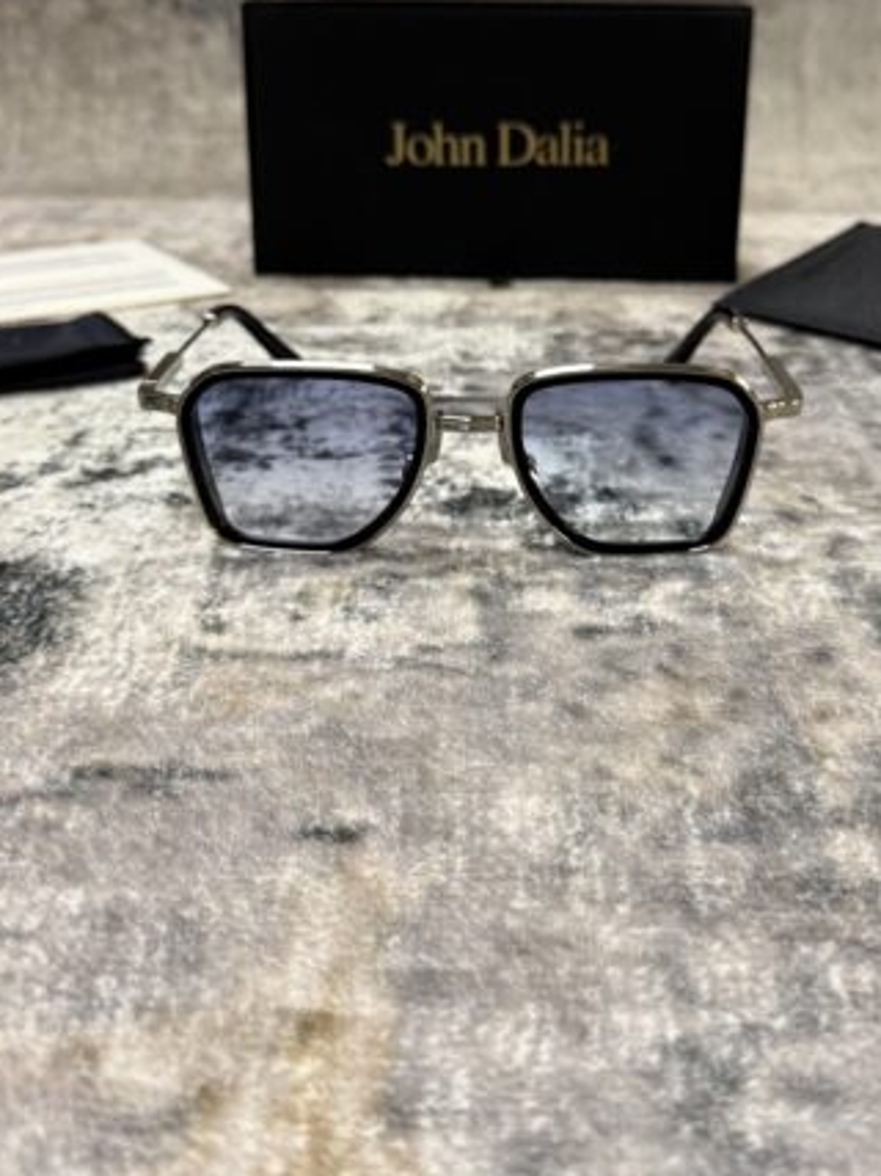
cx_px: 498
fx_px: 1528
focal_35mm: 45
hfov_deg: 32.1
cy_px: 460
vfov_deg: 41.9
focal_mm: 6.76
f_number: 1.78
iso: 160
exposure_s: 1/50
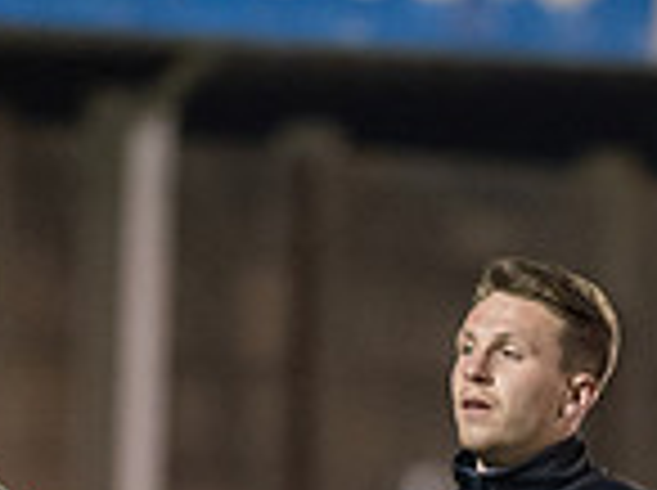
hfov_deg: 1.7
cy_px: 809
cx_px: 518
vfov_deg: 1.3
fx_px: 21772
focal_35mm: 1149
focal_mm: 300
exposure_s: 1/640
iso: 6400
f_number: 2.8
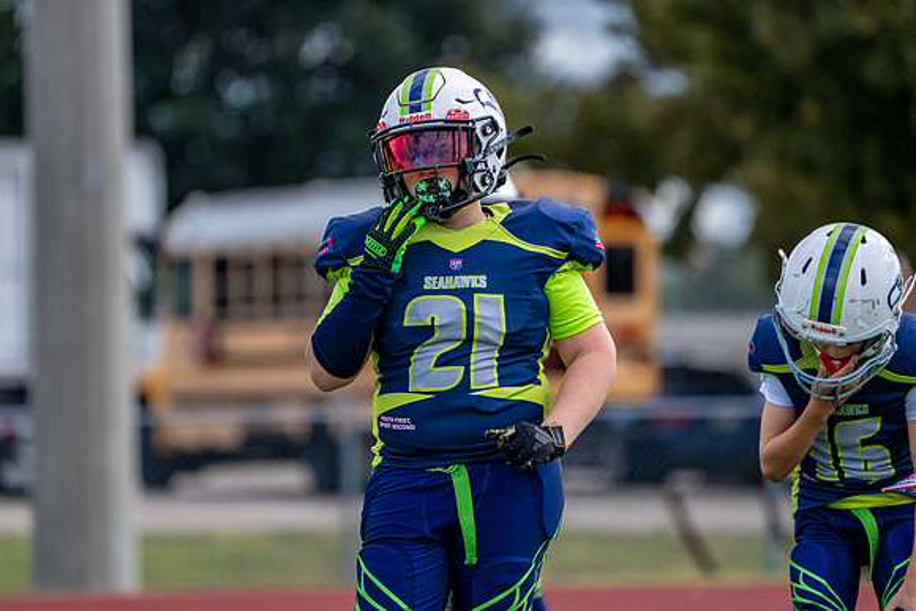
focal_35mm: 473
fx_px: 12044
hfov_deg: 4.4
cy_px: 261
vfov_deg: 2.9
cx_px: 438
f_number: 5.6
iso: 800
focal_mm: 391
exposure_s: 1/3200
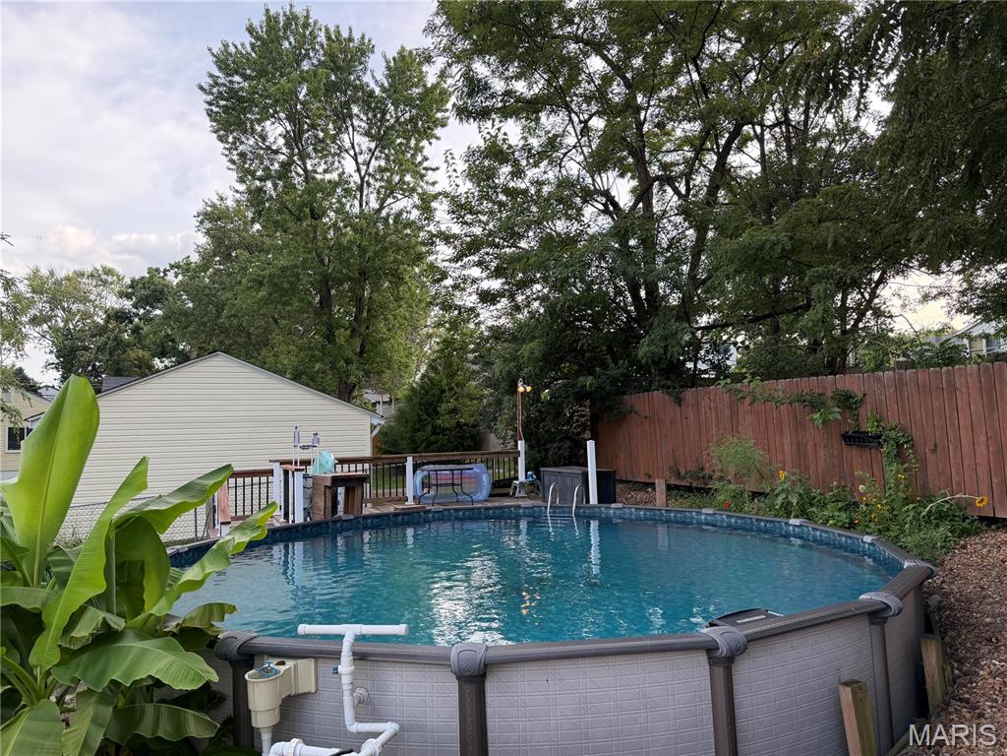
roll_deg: +2.9
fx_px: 698
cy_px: 378
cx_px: 504
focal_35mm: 24
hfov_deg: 71.6
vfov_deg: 56.8
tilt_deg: +2.4
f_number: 1.78
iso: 100
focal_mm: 6.76
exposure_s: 1/849
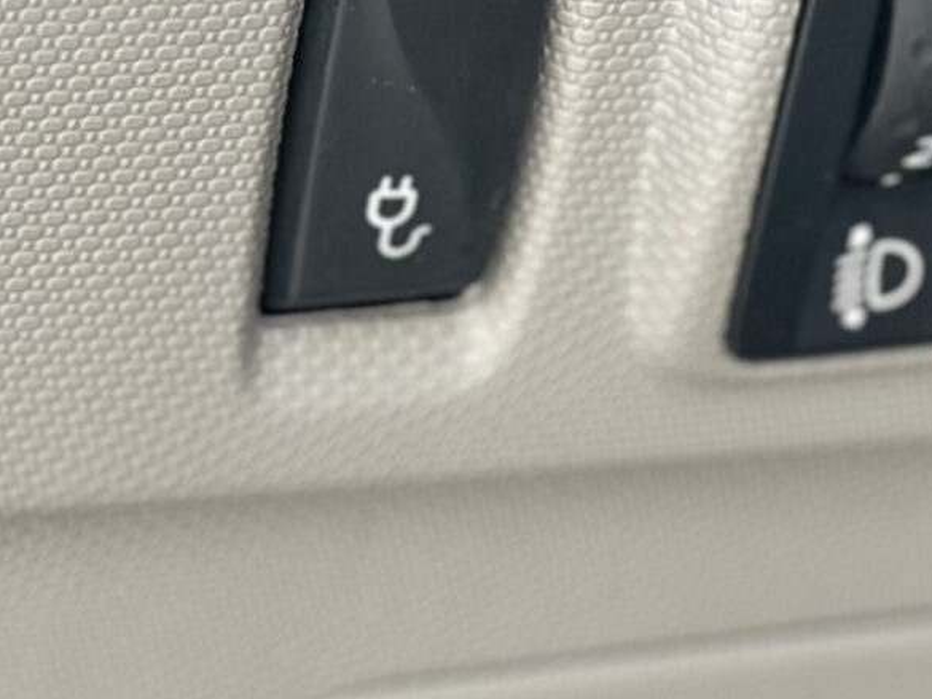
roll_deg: +0.6
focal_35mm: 210
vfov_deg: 7.1
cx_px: 865
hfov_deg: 9.4
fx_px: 5655
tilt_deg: -18.4
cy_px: 217
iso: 80
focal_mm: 6.86
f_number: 1.78
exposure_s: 1/395
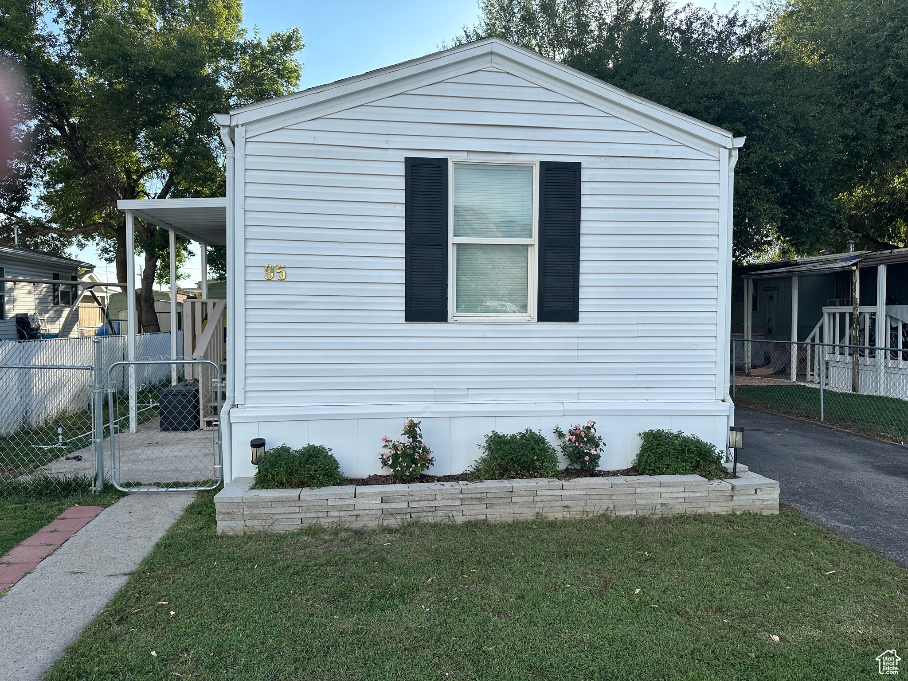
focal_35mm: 24
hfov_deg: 71.6
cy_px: 340
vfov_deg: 56.8
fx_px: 630
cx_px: 454
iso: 80
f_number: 1.78
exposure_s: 1/1916
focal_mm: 6.86
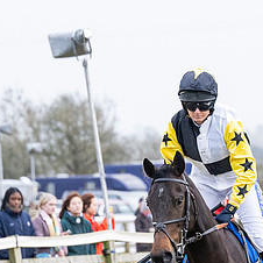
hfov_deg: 2.8
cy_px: 313
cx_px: 240
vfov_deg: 2.8
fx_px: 5372
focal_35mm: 625
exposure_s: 1/1250
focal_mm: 120
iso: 800
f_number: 4
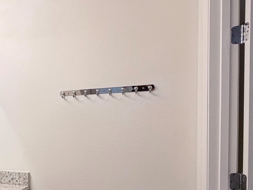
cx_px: 19
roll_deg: +0.6
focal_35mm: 34
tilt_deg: -0.8
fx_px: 248
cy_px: 140
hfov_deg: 47.7
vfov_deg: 40.7
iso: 160
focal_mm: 2.22
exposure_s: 1/120
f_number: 2.2
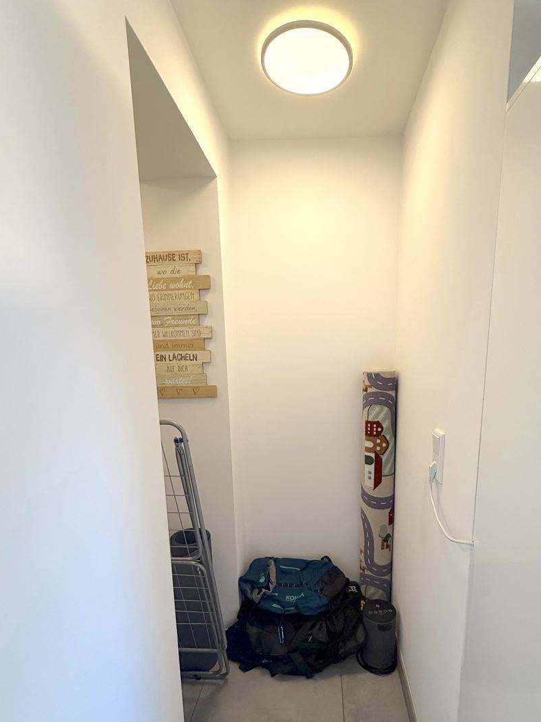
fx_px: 375
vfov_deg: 86.9
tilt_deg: -10.0
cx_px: 302
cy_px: 426
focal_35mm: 18
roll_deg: +0.8
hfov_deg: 71.3
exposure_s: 1/50
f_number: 2.2
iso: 250
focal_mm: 2.22
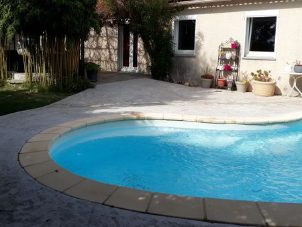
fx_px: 314
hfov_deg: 51.3
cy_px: 87
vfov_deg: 39.5
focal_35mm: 36
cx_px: 140
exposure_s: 1/1305
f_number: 1.9
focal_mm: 3.6
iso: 40
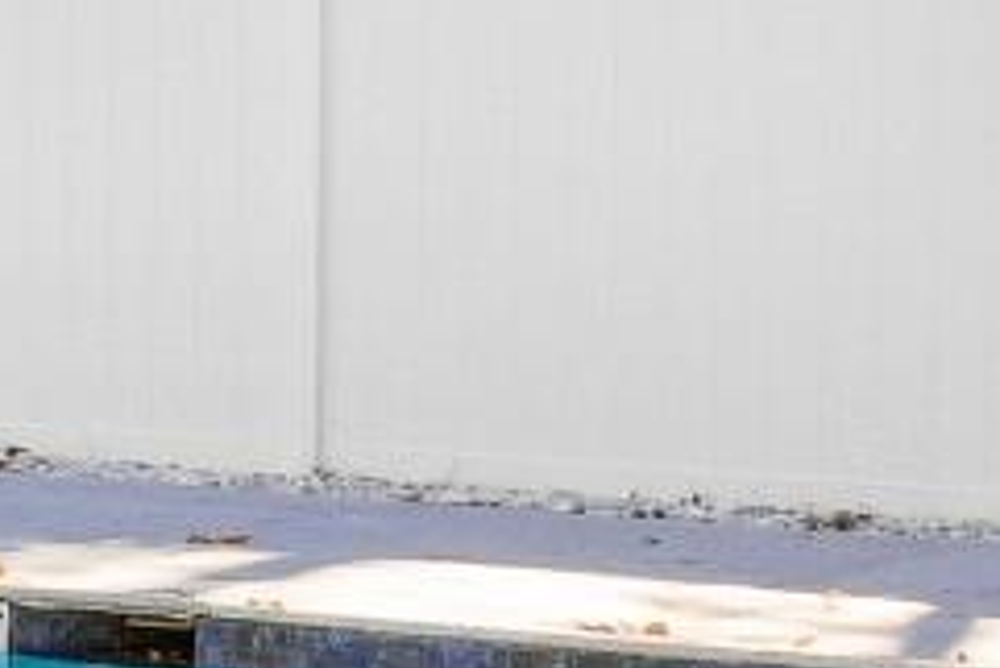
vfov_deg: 9.2
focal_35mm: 148
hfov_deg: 10.9
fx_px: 4113
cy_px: -129
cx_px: -1664
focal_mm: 8.38
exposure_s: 1/640
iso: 150
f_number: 2.8
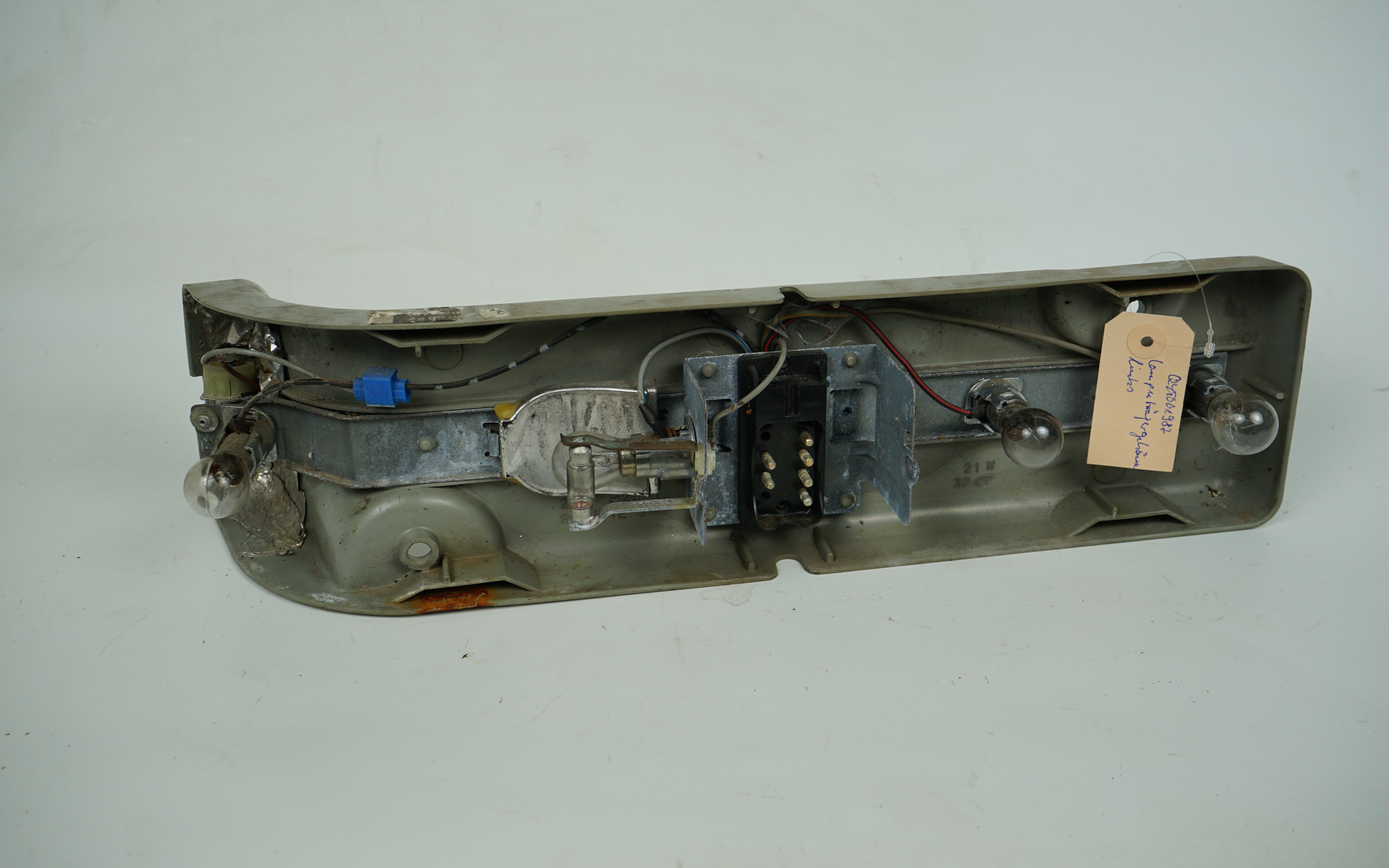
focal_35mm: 34
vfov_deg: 37.3
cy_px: 414
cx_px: 701
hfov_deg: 56.7
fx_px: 1287
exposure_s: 1/200
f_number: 7.1
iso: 200
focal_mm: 33
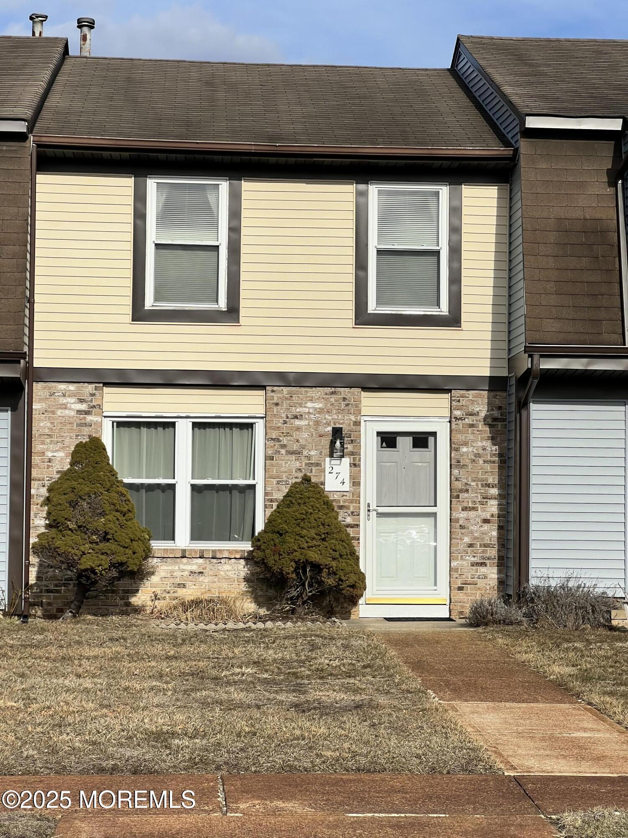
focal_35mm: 77
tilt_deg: +3.5
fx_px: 1863
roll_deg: -0.4
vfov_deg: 25.3
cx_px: 314
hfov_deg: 19.1
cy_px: 419
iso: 32
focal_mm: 9
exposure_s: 1/1309
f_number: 2.8
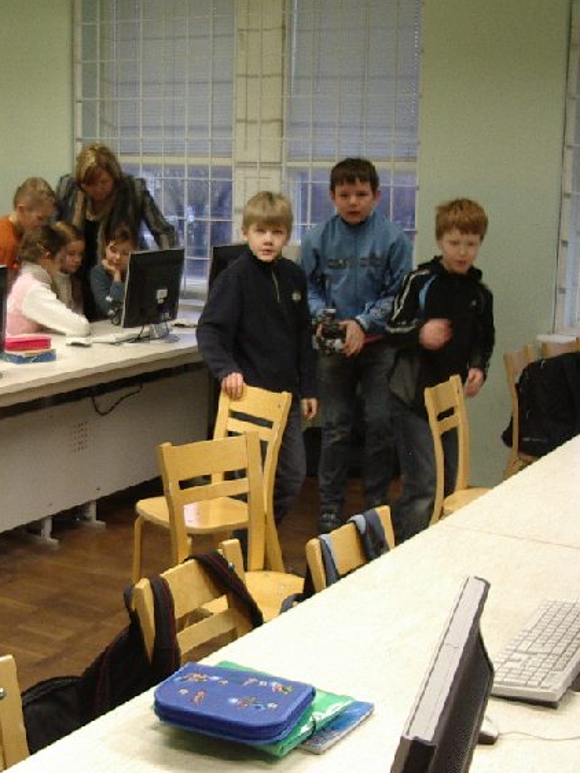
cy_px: 383
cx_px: 129
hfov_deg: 26.6
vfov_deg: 35.6
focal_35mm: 54
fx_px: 1207
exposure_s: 1/30
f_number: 2.6
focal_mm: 5.8
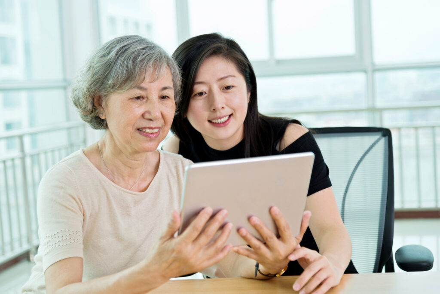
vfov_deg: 20.6
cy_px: 147
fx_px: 807
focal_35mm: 66
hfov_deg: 30.5
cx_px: 220
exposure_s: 1/60
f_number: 4
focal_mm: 66
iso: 160
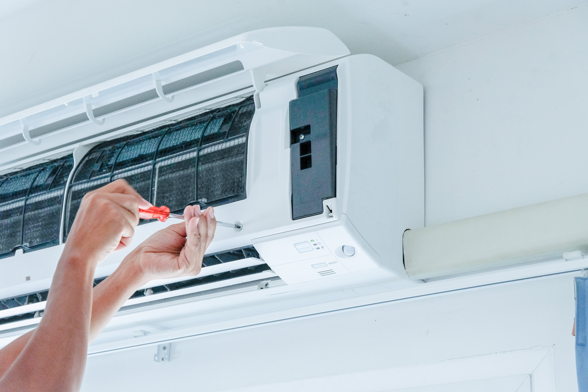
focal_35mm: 75
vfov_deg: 18.2
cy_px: 196
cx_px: 294
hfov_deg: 27.0
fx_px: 1225
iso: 2500
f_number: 5.6
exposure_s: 1/60
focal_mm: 50
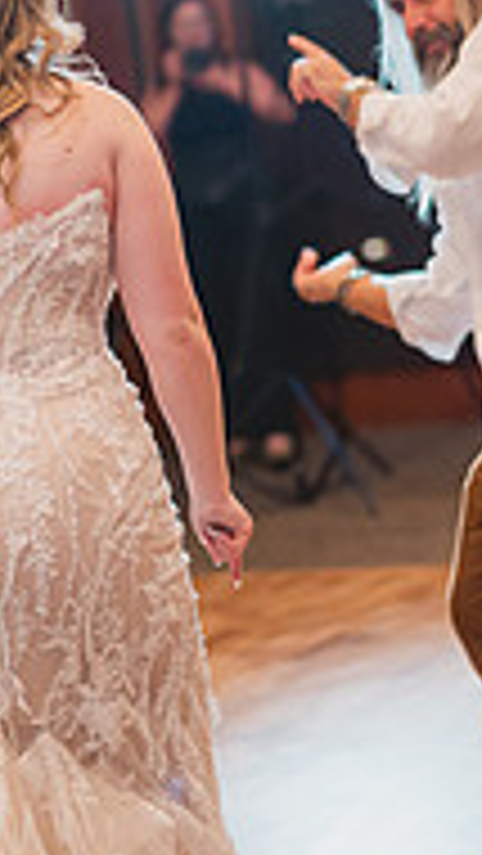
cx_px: 207
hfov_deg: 9.8
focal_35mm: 124
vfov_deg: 17.3
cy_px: 315
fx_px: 2815
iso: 1250
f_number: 1.4
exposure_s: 1/400
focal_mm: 50
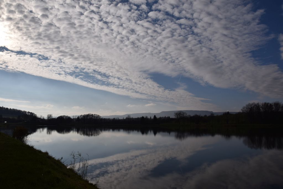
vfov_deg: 47.9
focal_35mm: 27
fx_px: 212
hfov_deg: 67.4
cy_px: 94
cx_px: 142
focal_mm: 18
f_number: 16
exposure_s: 1/1000
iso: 200
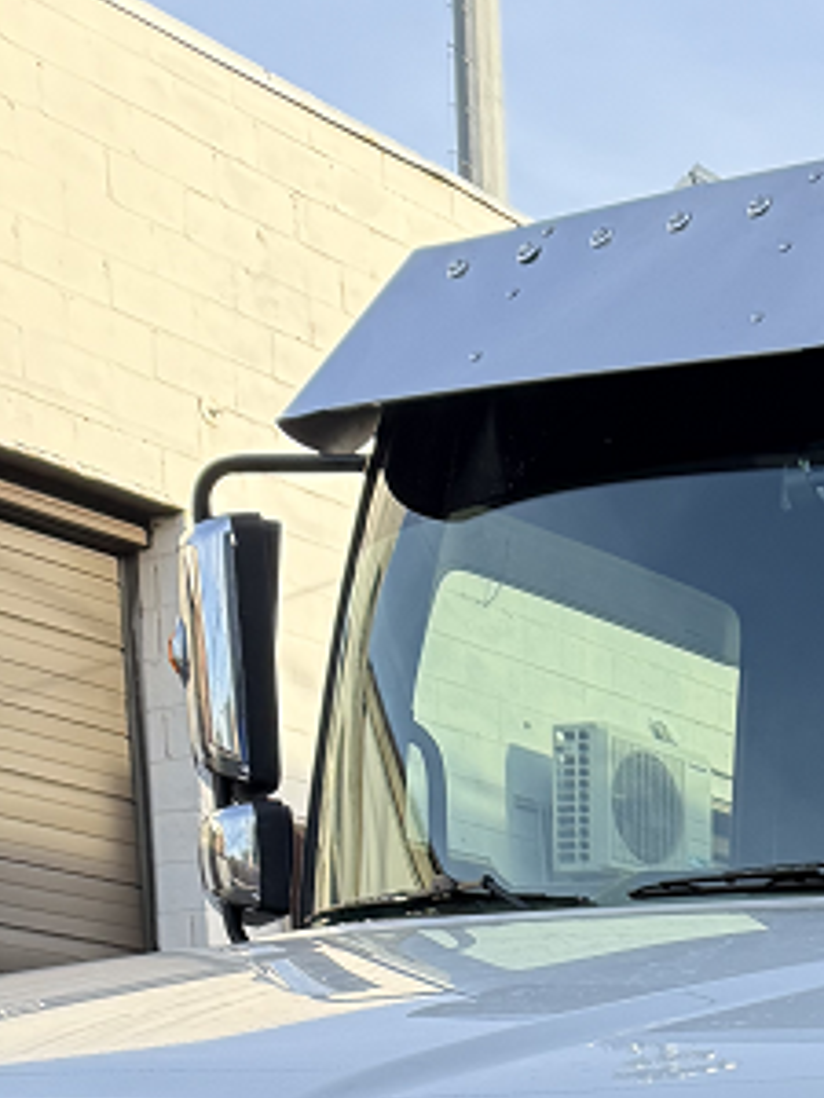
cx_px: 1359
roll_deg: -0.3
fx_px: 2539
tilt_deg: -8.7
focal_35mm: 80
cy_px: 1728
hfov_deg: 16.3
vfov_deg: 20.3
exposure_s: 1/840
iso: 100
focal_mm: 6.76
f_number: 1.78
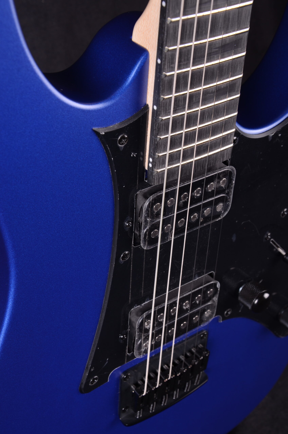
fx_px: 759
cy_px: 217
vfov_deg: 32.0
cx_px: 144
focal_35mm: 63
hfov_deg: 21.5
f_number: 11
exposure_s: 1/200
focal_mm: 42
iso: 200
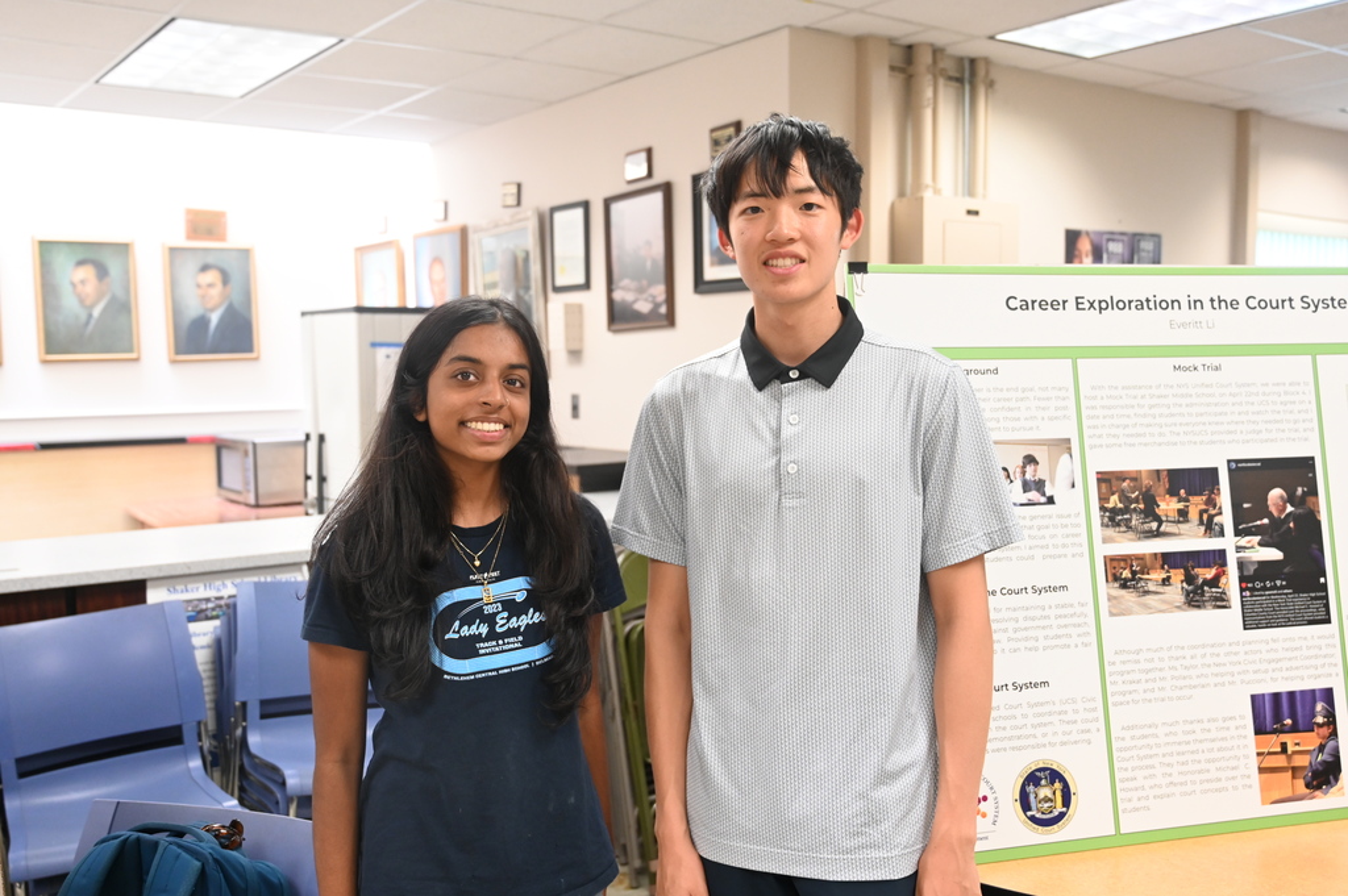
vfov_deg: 39.4
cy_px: 448
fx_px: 1253
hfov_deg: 56.5
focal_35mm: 34
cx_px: 674
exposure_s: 1/125
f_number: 4
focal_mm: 33.5
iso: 2500
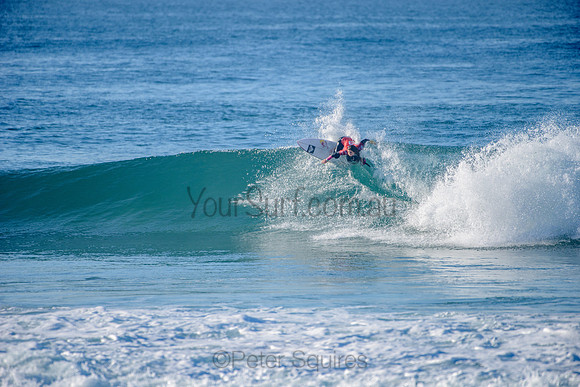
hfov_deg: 4.1
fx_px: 8057
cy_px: 194
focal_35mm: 500
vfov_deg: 2.8
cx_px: 290
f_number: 5.6
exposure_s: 1/1600
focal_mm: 500
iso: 160
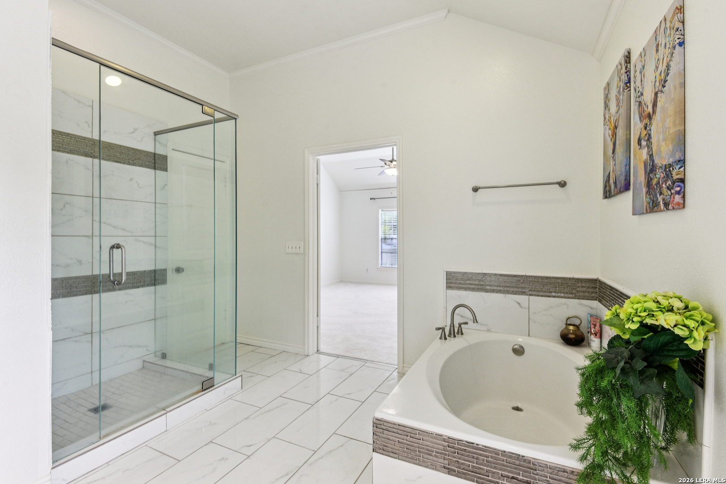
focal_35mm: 16
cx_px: 363
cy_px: 242
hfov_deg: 96.7
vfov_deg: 73.7
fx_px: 323
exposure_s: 1/15
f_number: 8
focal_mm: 16
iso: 1400
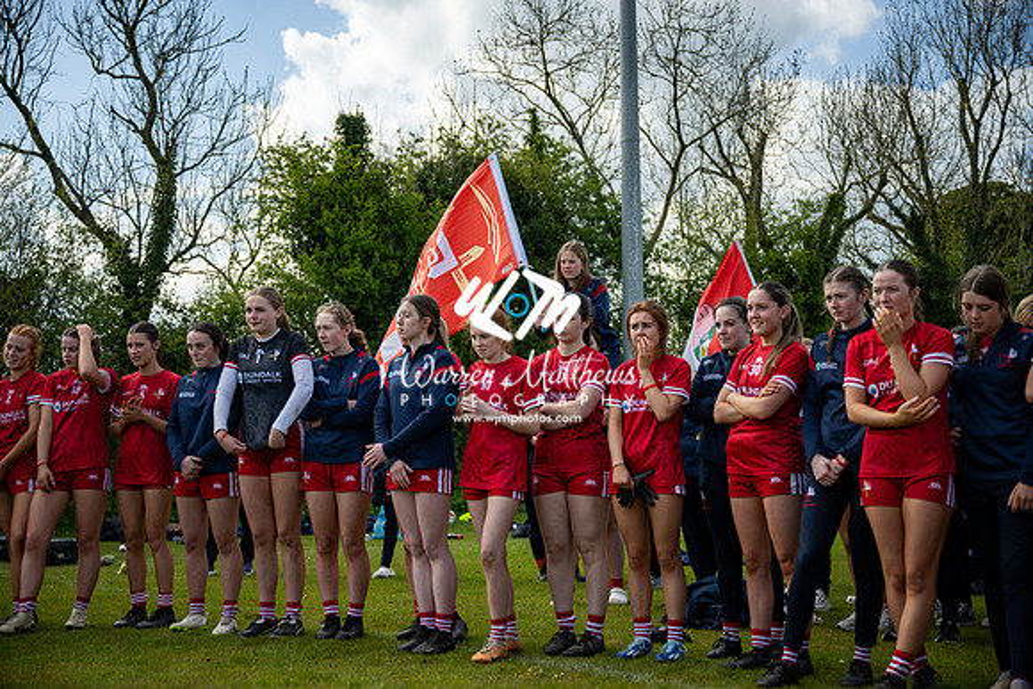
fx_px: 1378
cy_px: 344
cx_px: 516
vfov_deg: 28.1
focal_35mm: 48
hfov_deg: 41.1
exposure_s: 1/1600
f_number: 2.8
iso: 100
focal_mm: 48
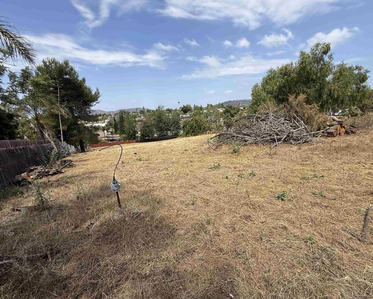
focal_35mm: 15
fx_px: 166
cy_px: 153
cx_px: 199
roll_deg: +2.0
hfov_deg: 96.7
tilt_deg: -15.2
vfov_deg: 84.0
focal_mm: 2.22
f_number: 2.2
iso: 50
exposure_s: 1/2024
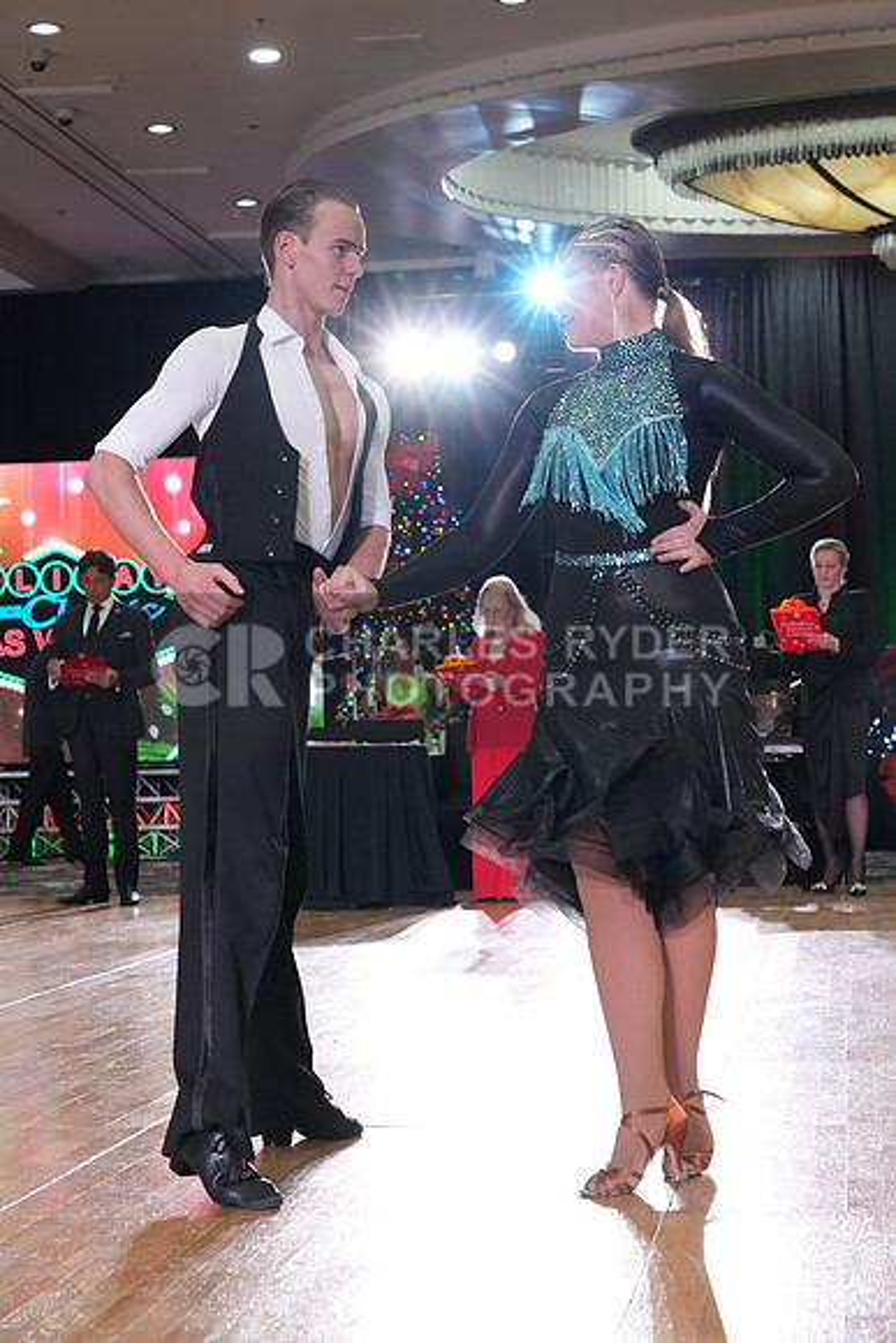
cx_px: 448
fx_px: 2761
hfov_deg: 18.4
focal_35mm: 74
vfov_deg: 27.3
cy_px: 672
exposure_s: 1/200
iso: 4000
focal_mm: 74
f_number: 7.1
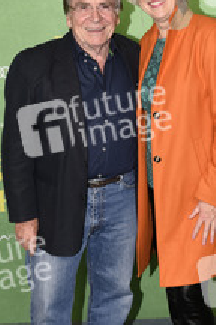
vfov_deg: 31.8
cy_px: 197
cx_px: 138
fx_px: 567
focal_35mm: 63
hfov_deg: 21.5
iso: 500
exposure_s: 1/125
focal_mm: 34
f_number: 6.3
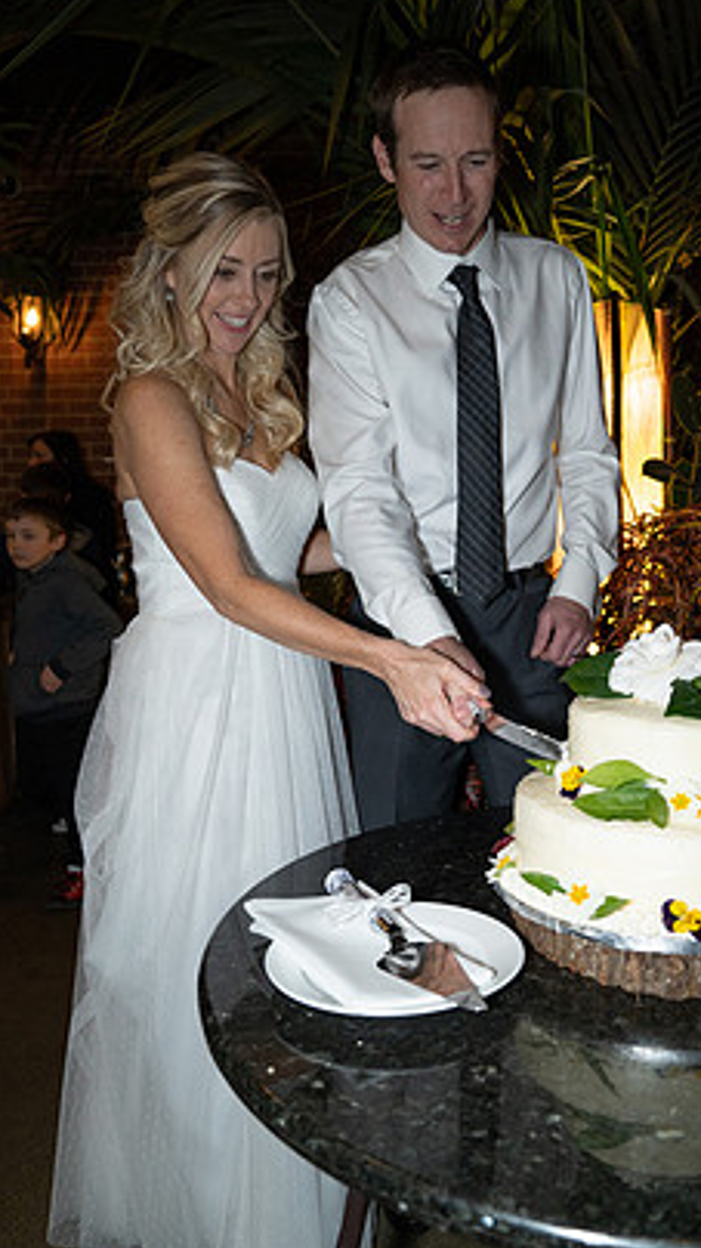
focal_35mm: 28
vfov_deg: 67.9
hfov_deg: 41.0
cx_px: 460
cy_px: 649
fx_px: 926
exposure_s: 1/125
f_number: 3.5
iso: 1600
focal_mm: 24
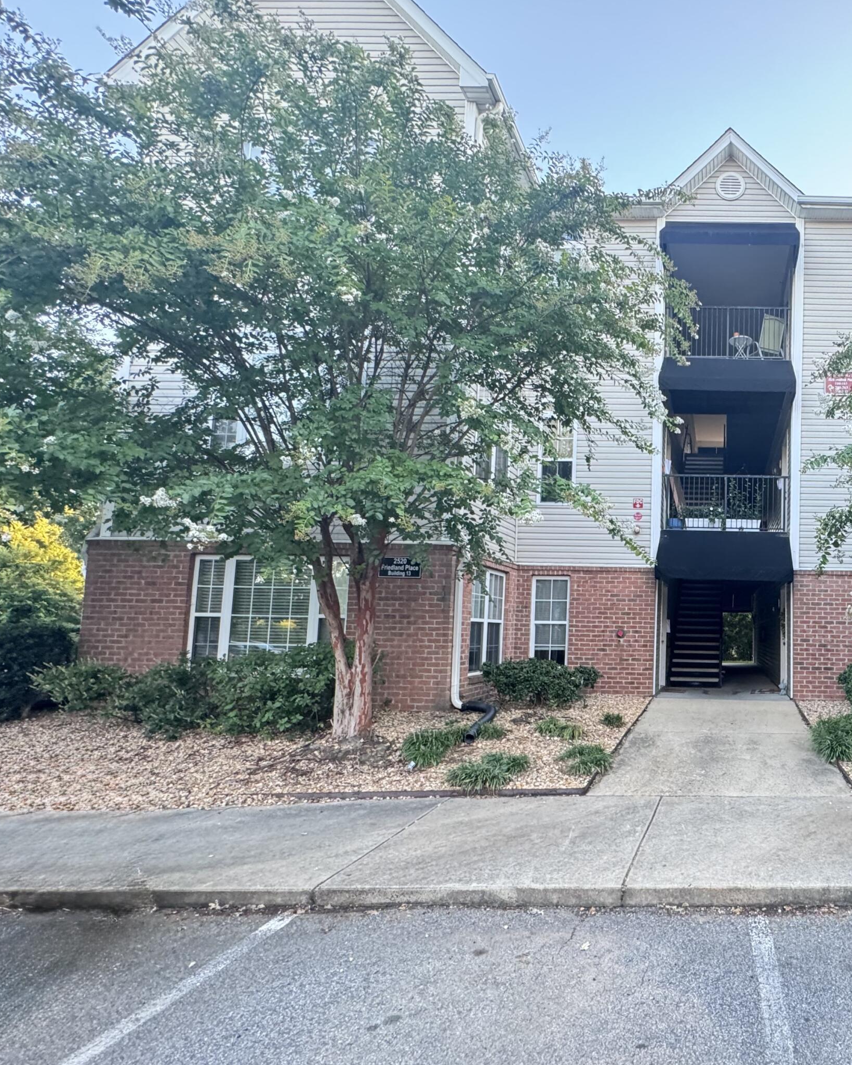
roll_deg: -1.7
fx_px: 630
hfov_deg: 60.9
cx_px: 713
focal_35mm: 20
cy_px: 581
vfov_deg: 80.2
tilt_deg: +5.2
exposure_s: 1/85
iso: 320
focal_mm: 2.22
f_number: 2.2
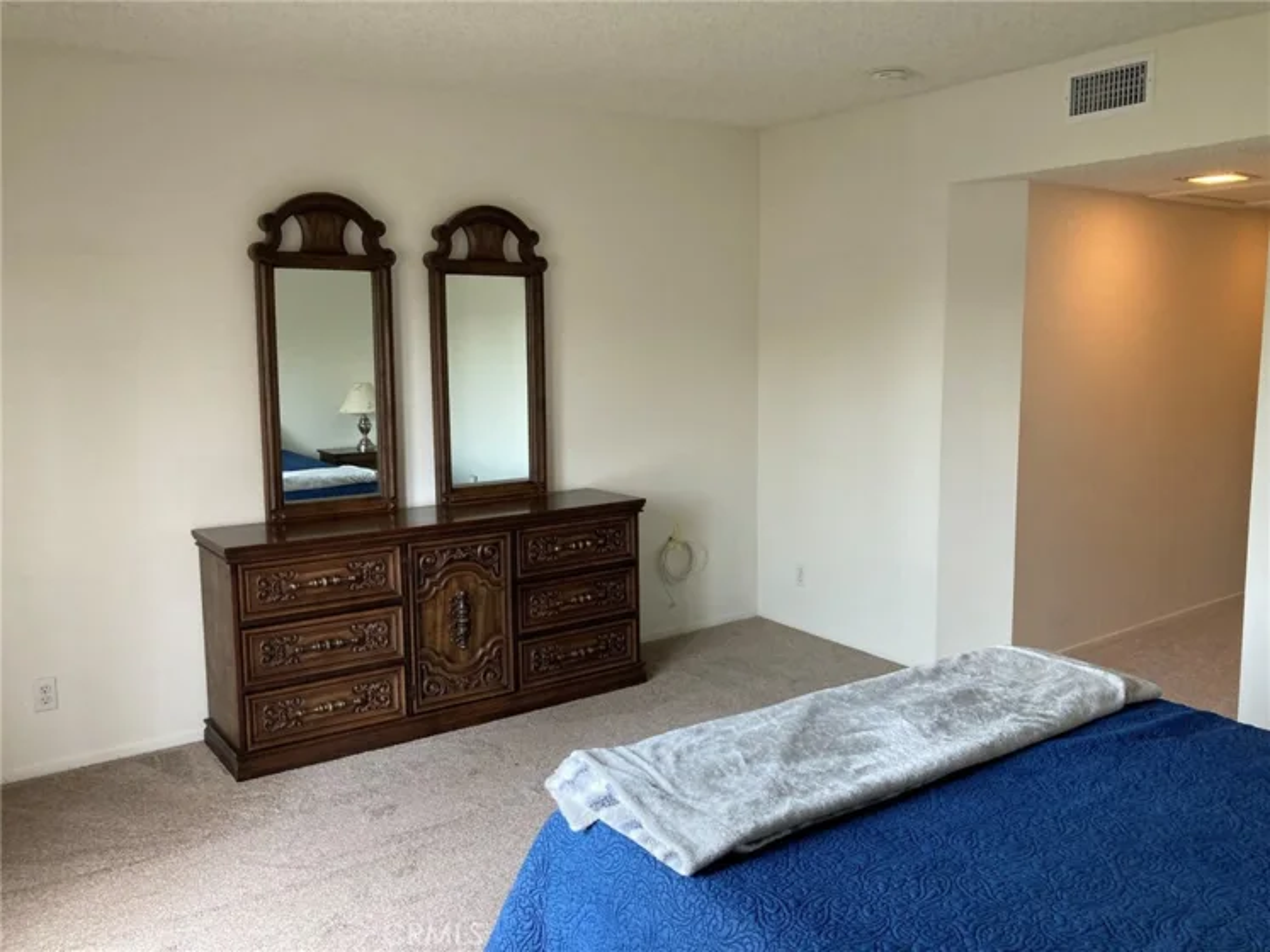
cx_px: 635
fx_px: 1027
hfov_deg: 63.5
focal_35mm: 28
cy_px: 476
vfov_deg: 49.7
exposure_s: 1/60
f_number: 1.8
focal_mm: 3.99
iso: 100
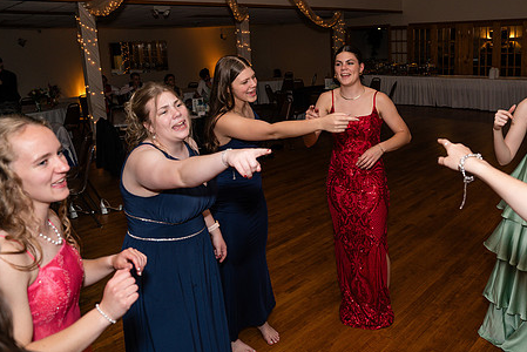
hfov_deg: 59.4
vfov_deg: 42.2
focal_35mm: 31
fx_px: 454
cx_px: 335
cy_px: 144
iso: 400
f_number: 4
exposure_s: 1/250
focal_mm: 24
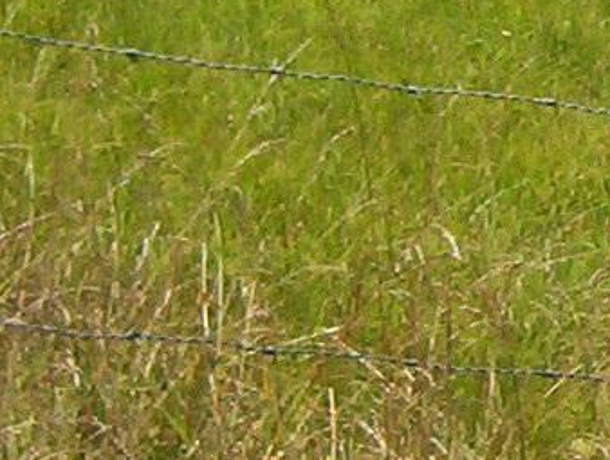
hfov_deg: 10.6
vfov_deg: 8.4
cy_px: -137
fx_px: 3073
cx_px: 1123
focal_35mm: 174
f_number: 5.24
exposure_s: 1/590
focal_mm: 5.54
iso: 100
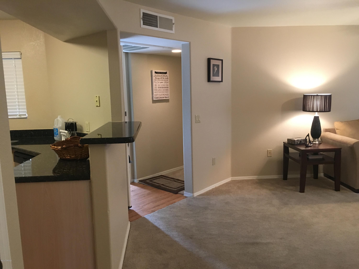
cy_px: 134
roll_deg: +2.3
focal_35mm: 29
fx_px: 301
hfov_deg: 61.7
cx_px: 180
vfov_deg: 48.2
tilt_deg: -7.1
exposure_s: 1/24
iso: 200
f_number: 2.2
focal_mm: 4.15
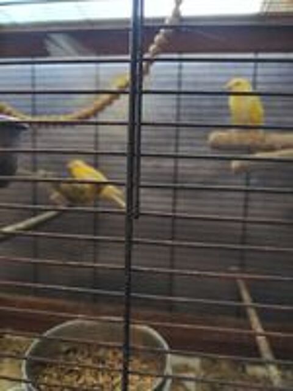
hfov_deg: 53.1
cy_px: 196
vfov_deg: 67.3
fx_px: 293
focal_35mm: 26
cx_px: 146
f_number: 1.8
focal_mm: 4.75
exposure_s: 1/20
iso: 498
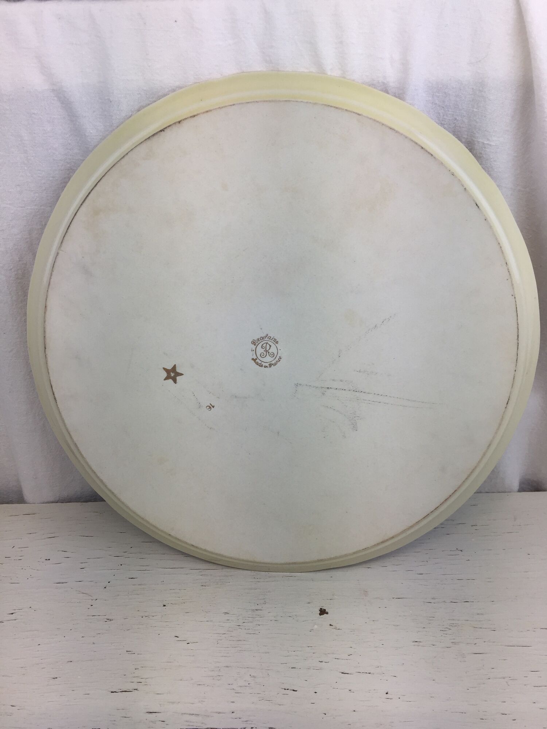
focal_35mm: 29
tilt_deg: -25.0
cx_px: 274
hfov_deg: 48.2
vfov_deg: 61.7
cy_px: 364
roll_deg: +1.5
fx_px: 611
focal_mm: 4.15
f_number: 2.2
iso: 32
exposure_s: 1/191
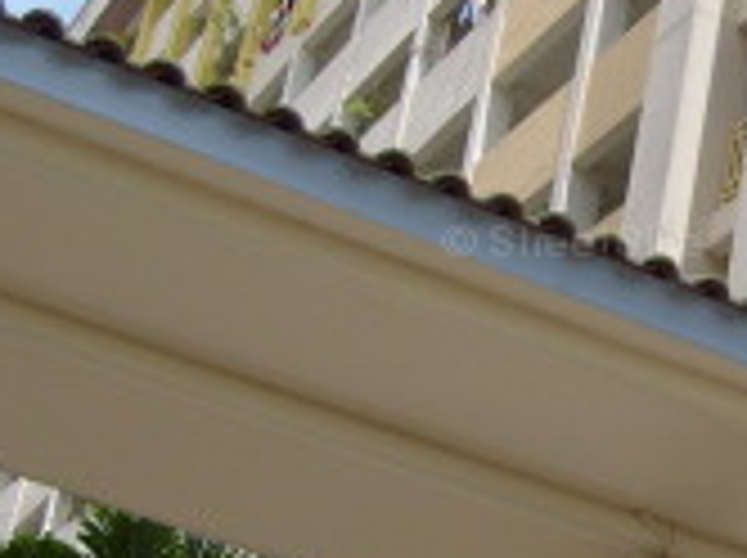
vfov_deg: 12.7
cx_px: 778
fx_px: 2500
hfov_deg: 16.6
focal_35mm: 116
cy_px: 248
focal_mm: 5.8
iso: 80
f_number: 7.1
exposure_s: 1/350
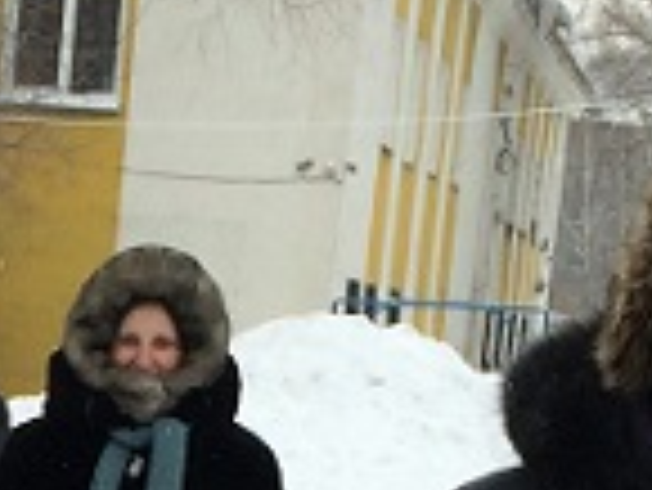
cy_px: 1344
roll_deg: -0.4
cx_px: -148
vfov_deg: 7.1
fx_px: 3619
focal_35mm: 192
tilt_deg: -15.9
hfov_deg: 10.1
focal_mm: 4.15
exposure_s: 1/354
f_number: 2.2
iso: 32
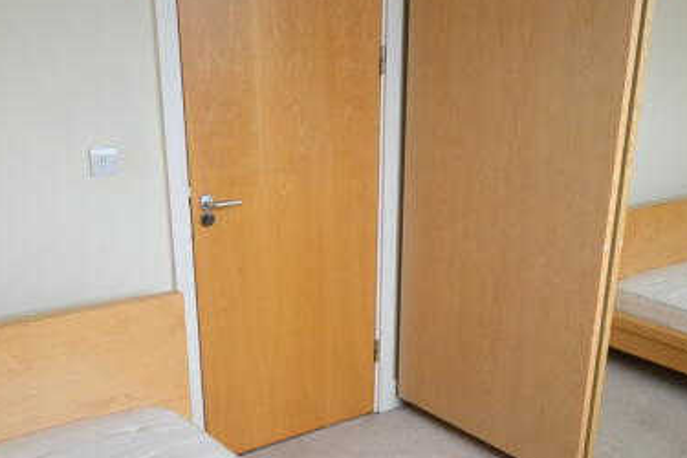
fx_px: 782
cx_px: 418
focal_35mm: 41
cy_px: 380
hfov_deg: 47.1
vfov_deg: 31.6
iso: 640
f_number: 8
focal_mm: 10
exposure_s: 1/60
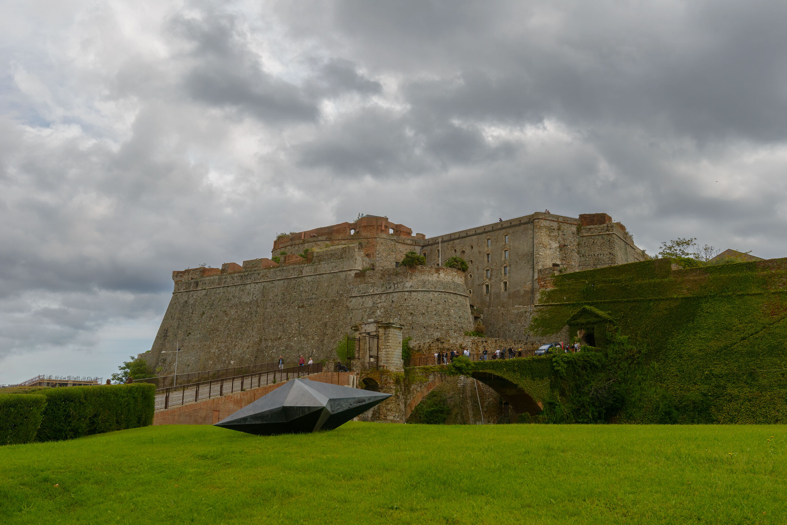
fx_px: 765
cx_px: 394
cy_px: 262
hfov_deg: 54.4
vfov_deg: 37.9
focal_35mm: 35
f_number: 10
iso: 500
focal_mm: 35
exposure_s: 1/400
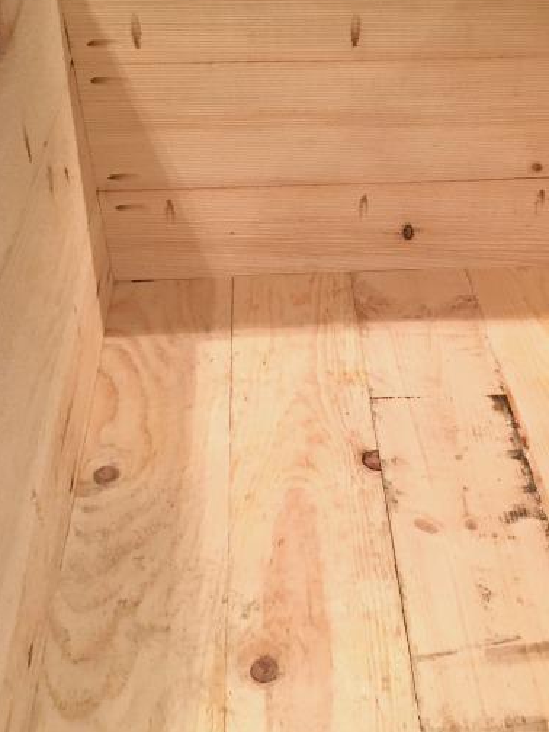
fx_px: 973
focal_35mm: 46
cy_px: 373
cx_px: 404
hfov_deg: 31.0
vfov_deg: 41.2
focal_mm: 4.15
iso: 125
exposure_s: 1/30
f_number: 2.2
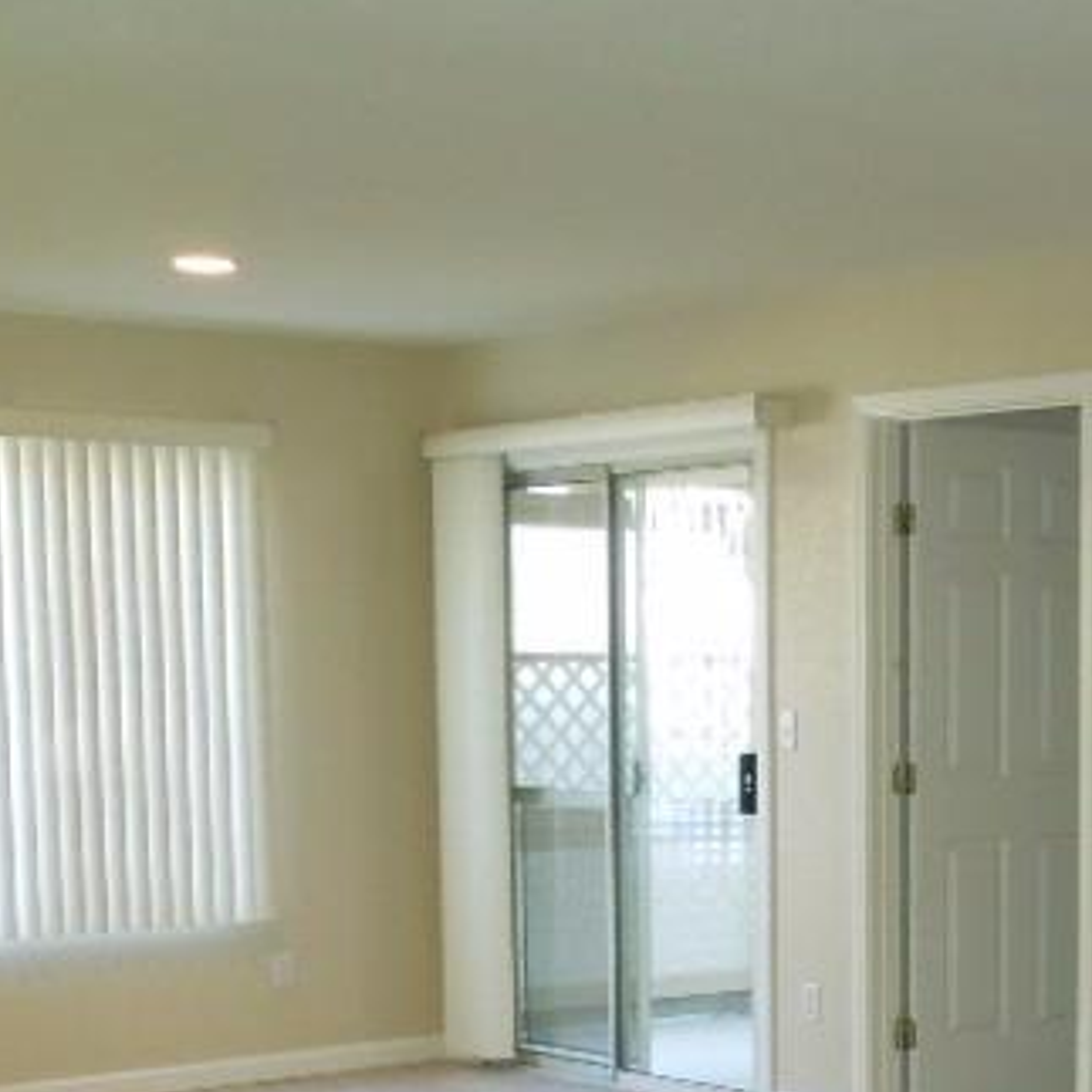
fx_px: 2498
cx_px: 933
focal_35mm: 70
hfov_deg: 24.1
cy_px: 960
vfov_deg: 24.0
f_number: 3.3
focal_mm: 4.5
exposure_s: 1/40
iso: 360
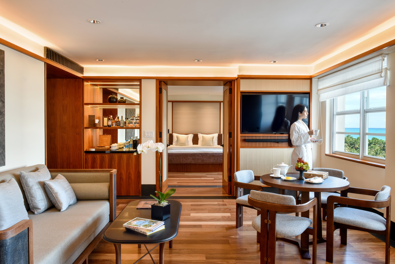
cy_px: 132
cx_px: 198
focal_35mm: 26
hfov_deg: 69.4
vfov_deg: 49.6
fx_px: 285
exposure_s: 1/8
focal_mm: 26
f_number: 16
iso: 400
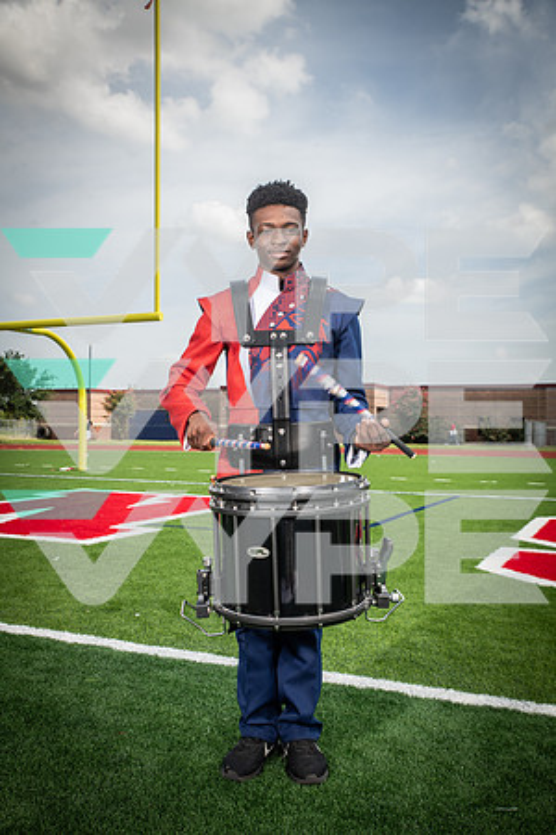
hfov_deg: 37.9
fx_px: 811
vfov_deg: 54.4
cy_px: 418
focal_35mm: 35
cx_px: 278
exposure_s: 1/400
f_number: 7.1
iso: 125
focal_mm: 35
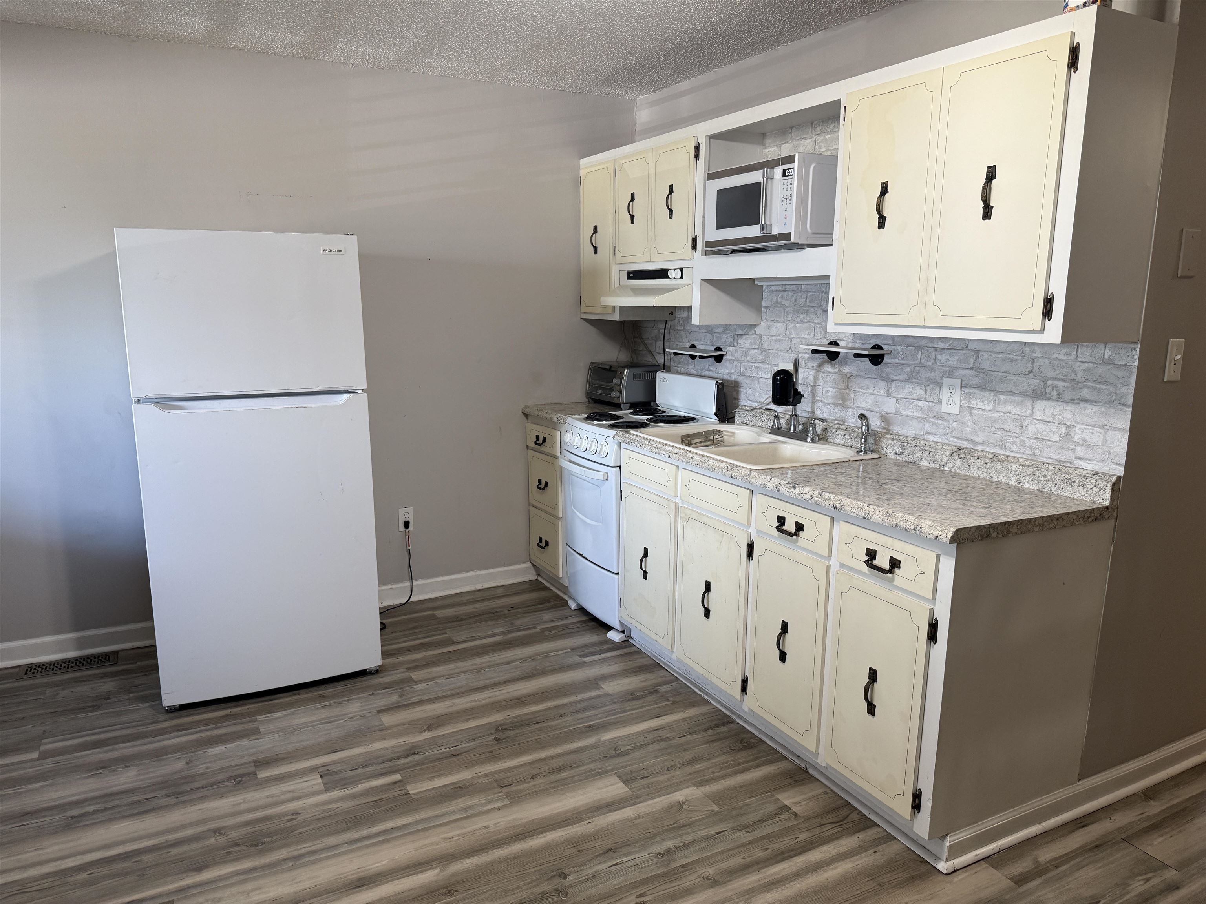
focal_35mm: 24
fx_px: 836
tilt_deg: -9.7
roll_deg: -0.4
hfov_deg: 71.6
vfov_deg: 56.8
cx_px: 603
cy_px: 452
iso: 160
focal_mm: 6.76
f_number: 1.78
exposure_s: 1/60
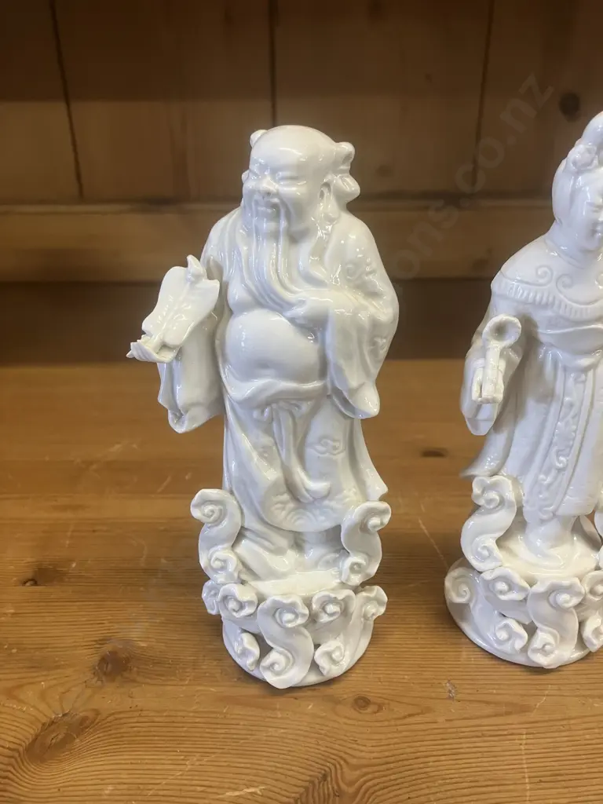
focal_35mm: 28
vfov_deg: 63.4
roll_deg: +0.6
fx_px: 650
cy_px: 402
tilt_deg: -25.9
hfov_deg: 49.7
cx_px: 302
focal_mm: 3.99
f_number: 1.8
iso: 100
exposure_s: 1/50
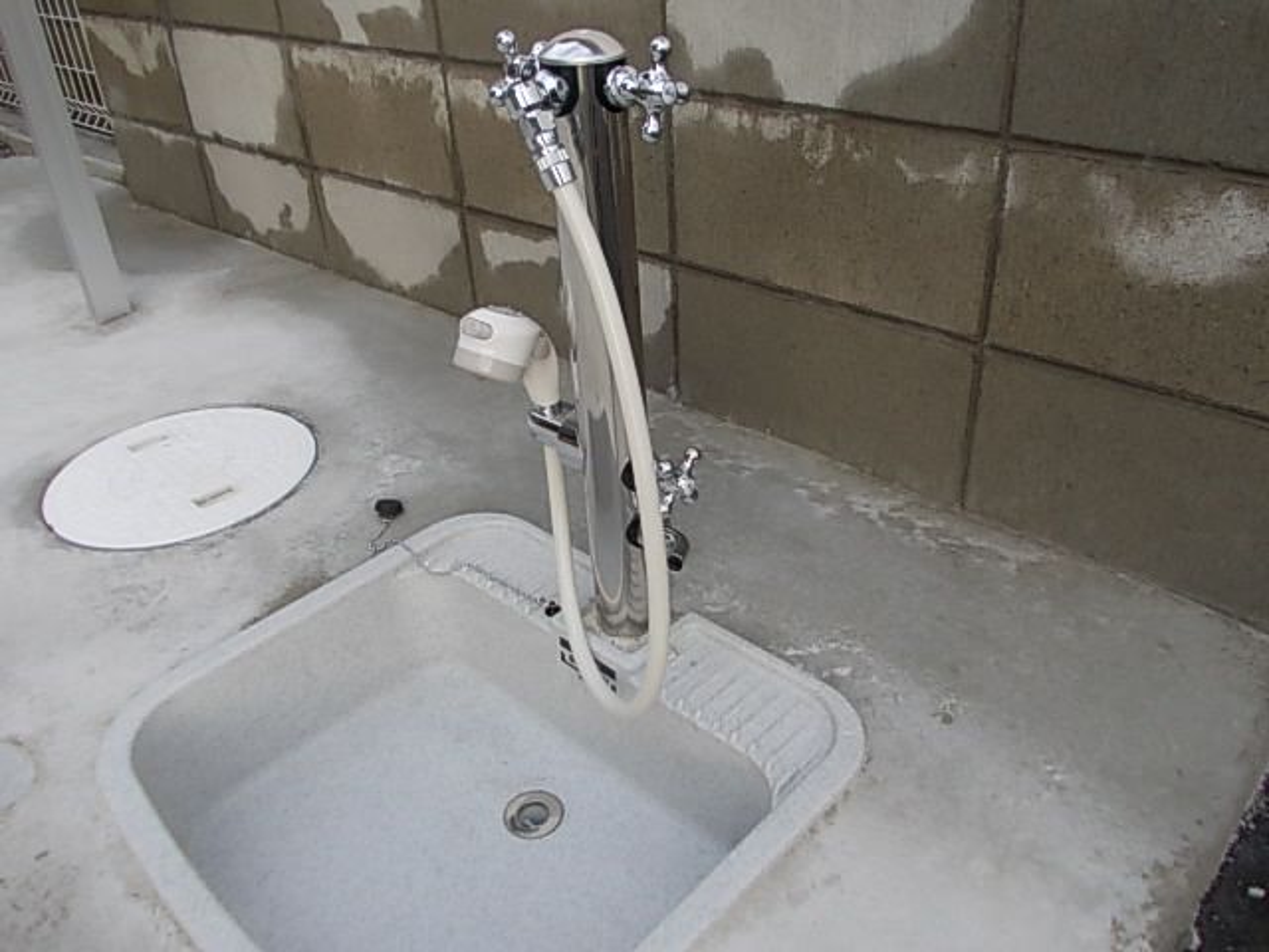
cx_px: 634
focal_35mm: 28
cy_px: 476
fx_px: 1026
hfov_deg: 63.4
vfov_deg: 49.7
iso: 80
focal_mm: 4
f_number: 2.7
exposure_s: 1/250
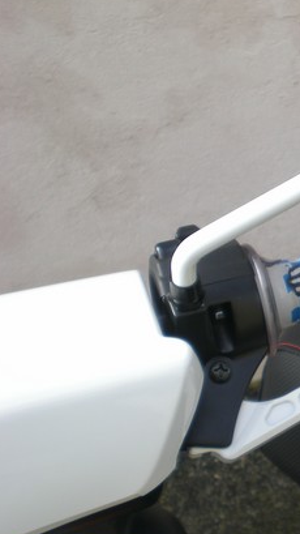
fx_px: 1061
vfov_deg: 28.2
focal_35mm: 75
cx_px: 408
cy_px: 253
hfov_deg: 15.2
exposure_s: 1/204
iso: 50
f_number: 3.5
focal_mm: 7.4
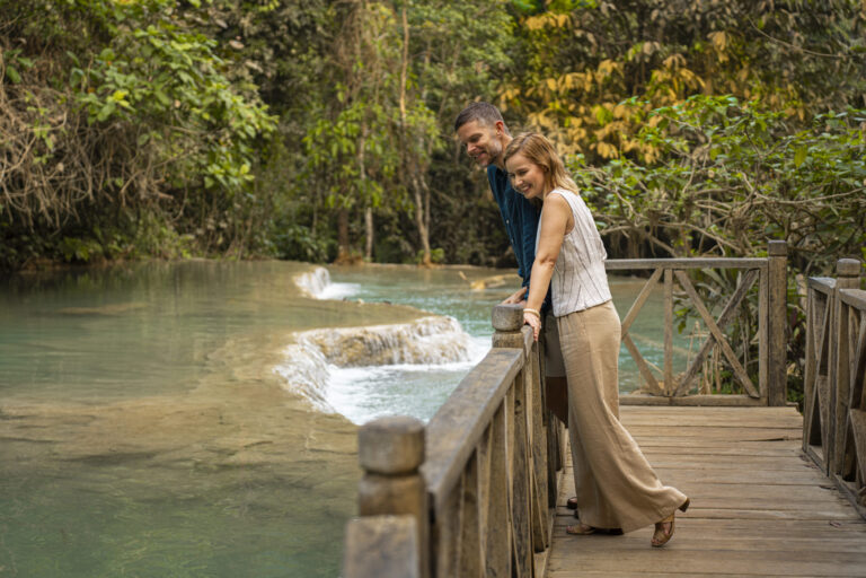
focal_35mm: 54
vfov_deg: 25.1
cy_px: 289
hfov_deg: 36.9
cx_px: 433
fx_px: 1299
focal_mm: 54
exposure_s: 1/160
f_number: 2.8
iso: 100
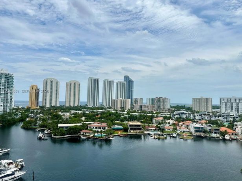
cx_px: 126
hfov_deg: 69.3
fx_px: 175
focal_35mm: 25
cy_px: 91
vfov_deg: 54.9
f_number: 1.78
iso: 80
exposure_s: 1/8197
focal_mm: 6.86
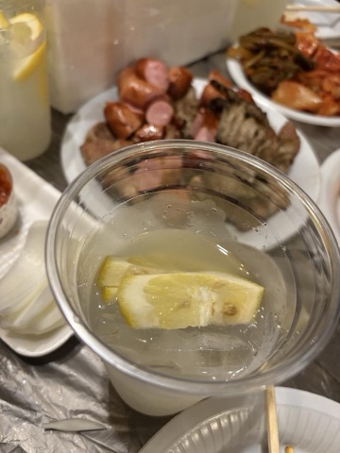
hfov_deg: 53.1
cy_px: 226
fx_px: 340
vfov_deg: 67.3
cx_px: 170
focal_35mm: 26
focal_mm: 5.96
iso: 400
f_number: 1.6
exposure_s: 1/40
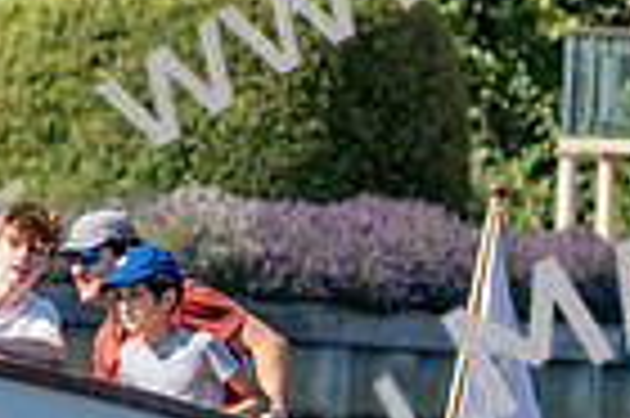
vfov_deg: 1.7
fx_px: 14508
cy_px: 222
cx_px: -230
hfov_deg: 2.5
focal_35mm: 830
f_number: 5.6
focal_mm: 200
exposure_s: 1/1600
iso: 320
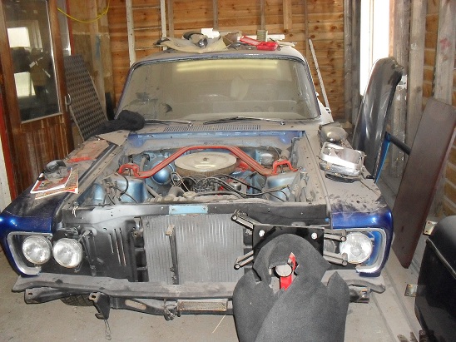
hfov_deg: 52.6
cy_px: 171
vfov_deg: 40.7
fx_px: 461
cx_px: 228
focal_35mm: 35
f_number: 3.2
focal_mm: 6.3
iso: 400
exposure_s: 1/45
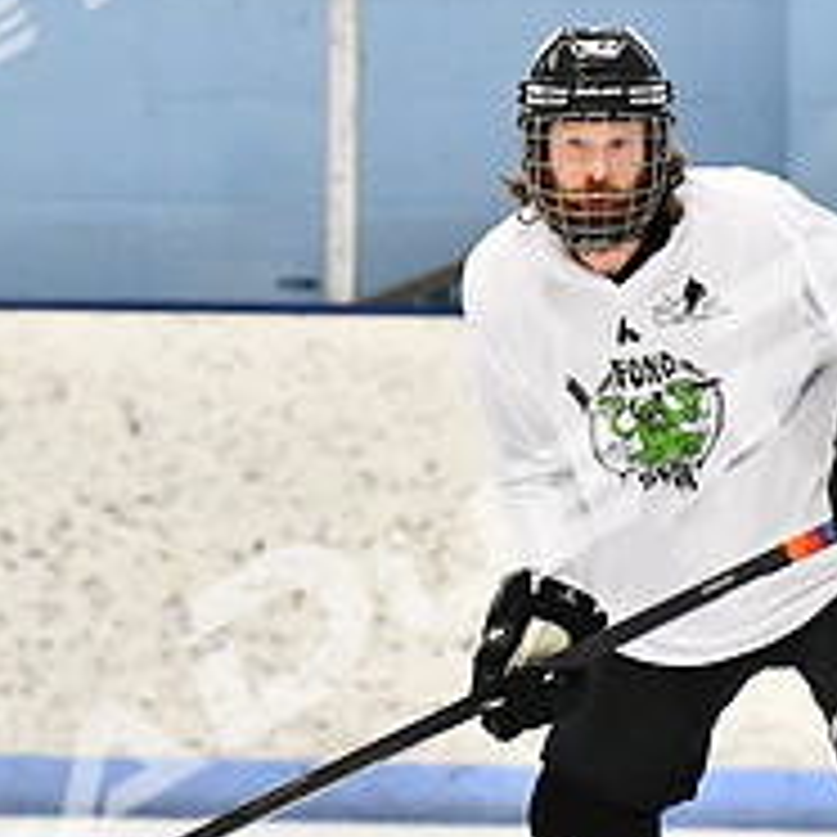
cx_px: 459
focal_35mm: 695
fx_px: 19021
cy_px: 520
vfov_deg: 2.5
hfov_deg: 2.5
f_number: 3.2
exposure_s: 1/1250
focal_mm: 175
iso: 6400
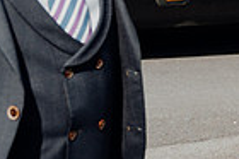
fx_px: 962
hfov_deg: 13.2
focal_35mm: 145
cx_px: 389
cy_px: -95
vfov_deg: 9.1
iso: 125
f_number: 3.5
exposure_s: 1/1000
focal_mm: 35
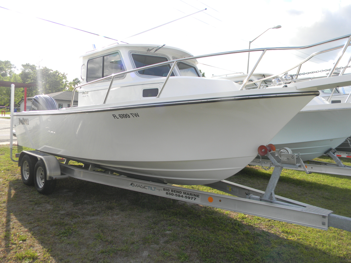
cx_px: 176
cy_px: 132
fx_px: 284
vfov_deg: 49.7
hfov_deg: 63.4
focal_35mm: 28
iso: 80
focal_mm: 5
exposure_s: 1/306
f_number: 3.5
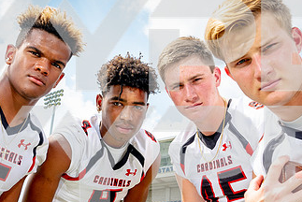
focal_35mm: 47
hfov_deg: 41.9
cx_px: 147
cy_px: 139
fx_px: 395
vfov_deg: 28.5
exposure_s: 1/125
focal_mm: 24
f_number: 8
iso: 100
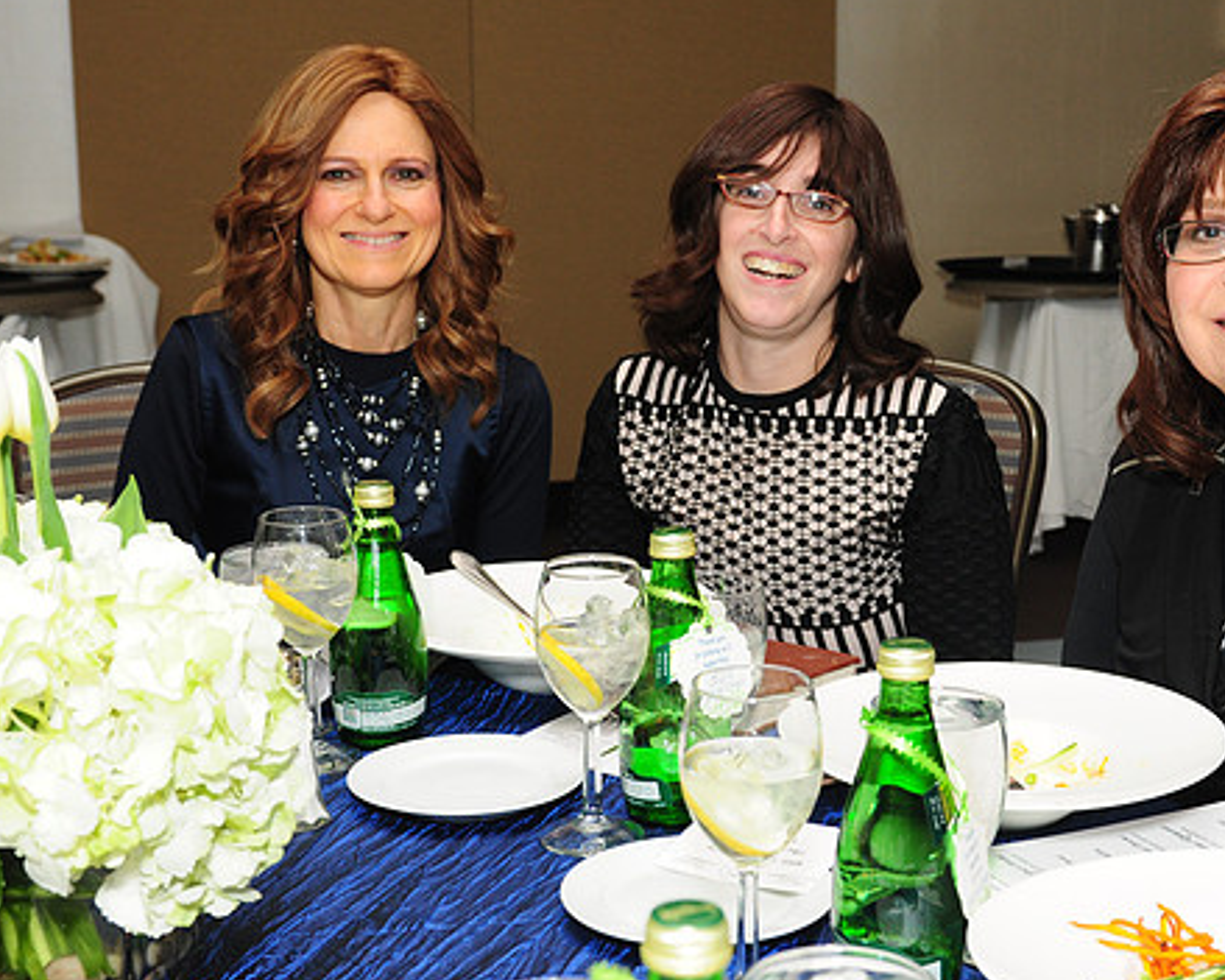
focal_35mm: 52
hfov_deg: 35.8
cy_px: 479
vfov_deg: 29.1
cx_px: 770
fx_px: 1885
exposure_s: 1/60
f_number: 5
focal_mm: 28
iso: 500
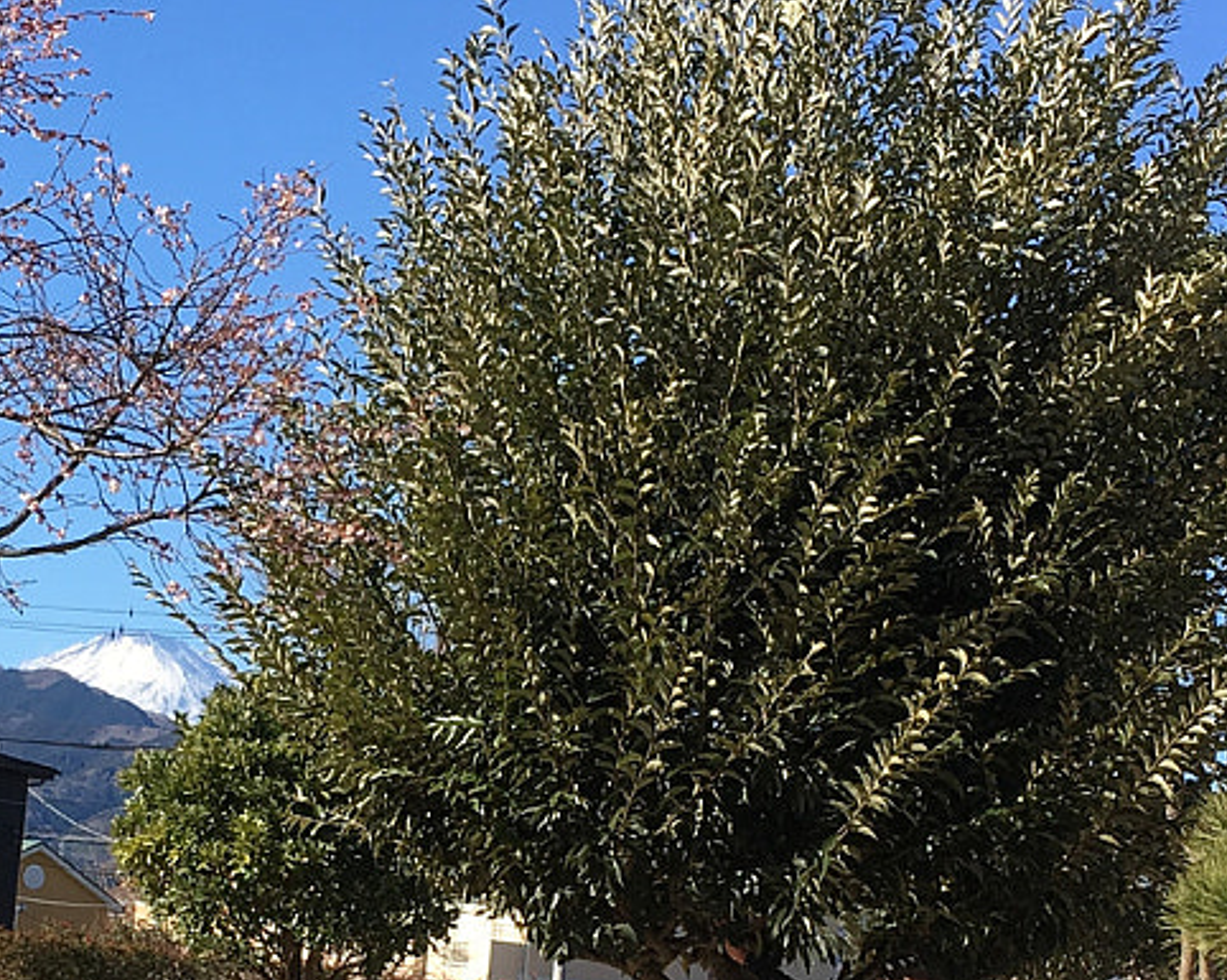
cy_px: 873
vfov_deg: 16.2
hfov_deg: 20.3
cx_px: 367
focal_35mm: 94
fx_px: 3411
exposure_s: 1/1115
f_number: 2.2
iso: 25
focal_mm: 4.15
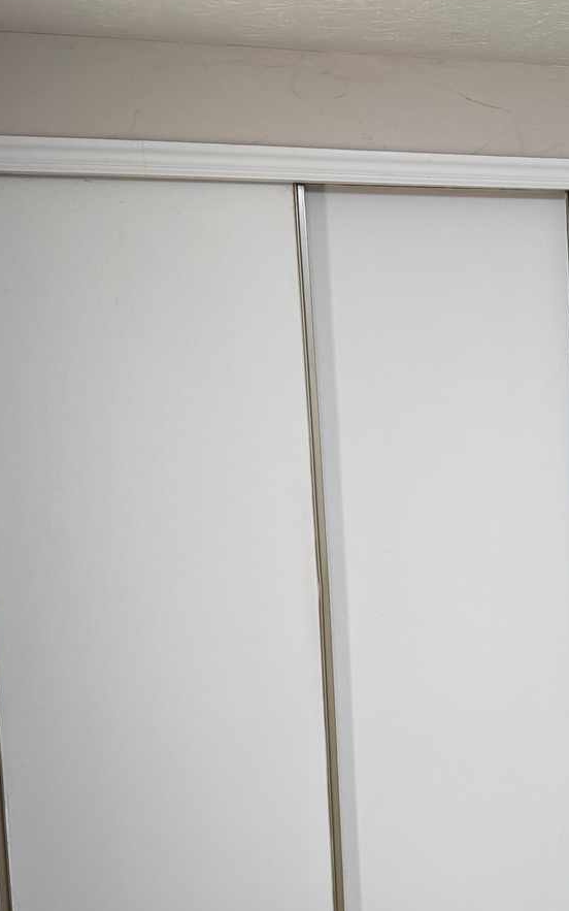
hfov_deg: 21.0
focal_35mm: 59
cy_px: 512
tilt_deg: -4.6
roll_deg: +2.9
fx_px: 1464
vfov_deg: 34.5
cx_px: 614
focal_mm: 6.76
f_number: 1.78
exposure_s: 1/82
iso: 200
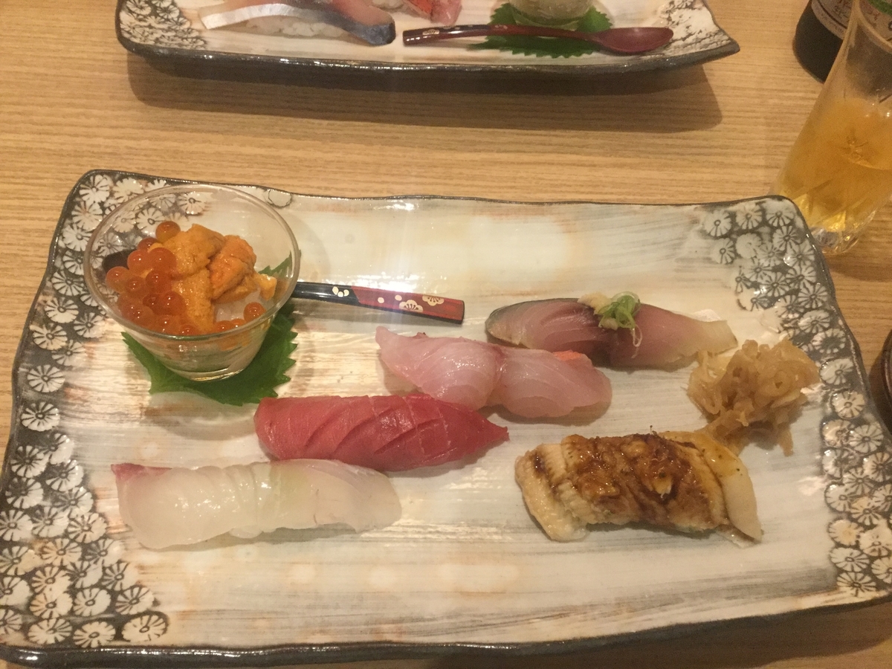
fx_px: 799
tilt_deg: -57.1
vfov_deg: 45.4
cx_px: 446
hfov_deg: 58.4
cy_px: 334
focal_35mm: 31
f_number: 2.4
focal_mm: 3.3
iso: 200
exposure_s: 1/24
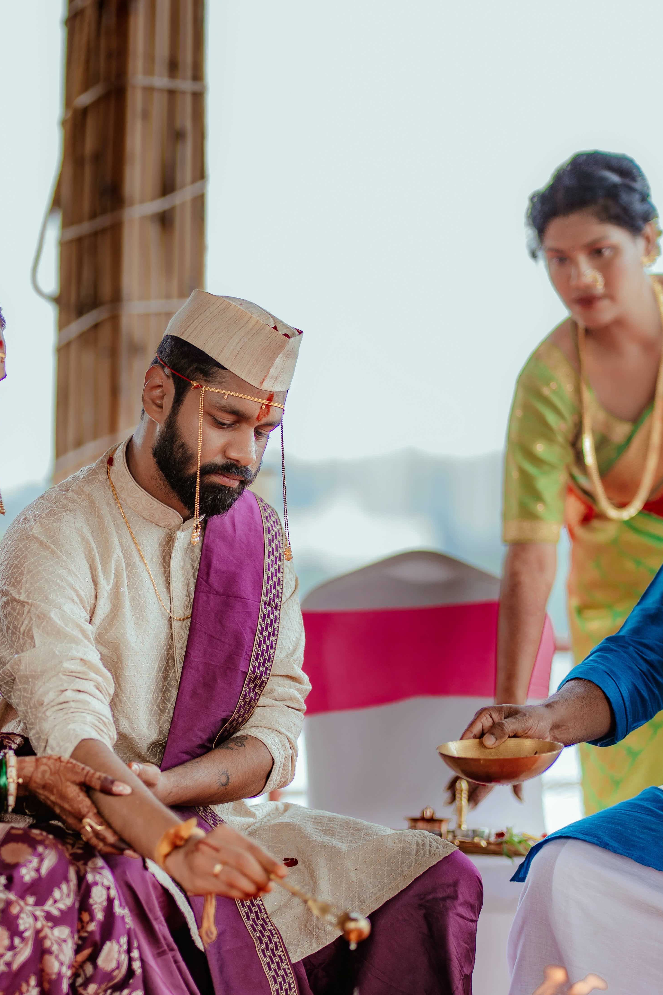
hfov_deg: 10.1
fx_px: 3728
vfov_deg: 15.2
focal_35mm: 135
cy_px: 636
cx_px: 143
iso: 100
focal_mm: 85
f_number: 1.6
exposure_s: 1/250
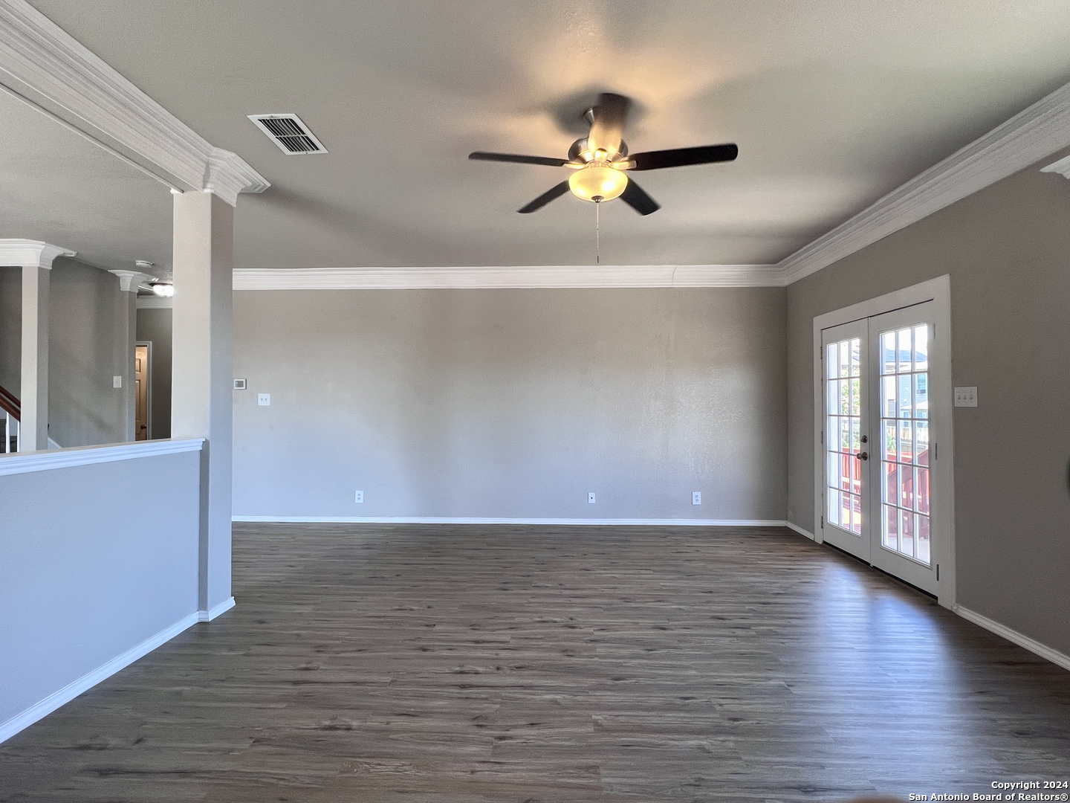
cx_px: 535
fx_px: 804
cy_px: 402
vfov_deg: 53.1
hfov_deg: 67.3
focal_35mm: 26
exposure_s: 1/2915
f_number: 1.5
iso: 50
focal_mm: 5.7
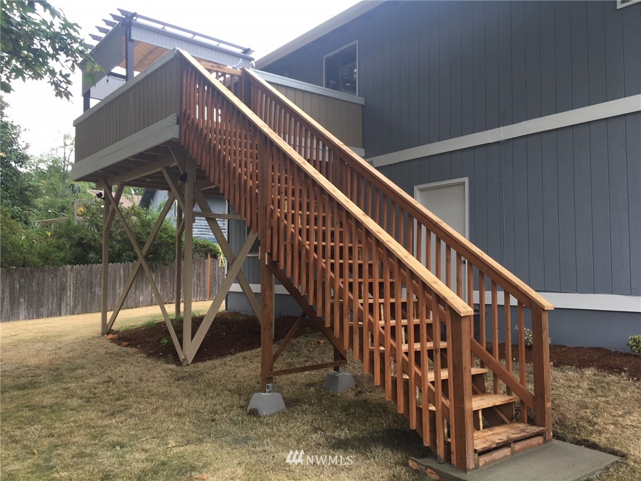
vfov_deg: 48.2
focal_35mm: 29
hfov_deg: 61.7
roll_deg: -0.3
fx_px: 537
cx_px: 320
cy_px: 240
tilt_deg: +4.2
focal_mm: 4.15
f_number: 2.2
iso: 32
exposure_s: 1/120
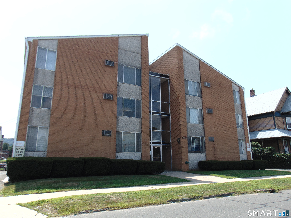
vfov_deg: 54.9
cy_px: 109
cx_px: 146
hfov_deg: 69.4
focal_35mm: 25
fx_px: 210
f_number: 7.7
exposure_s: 1/200
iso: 80
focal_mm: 4.5
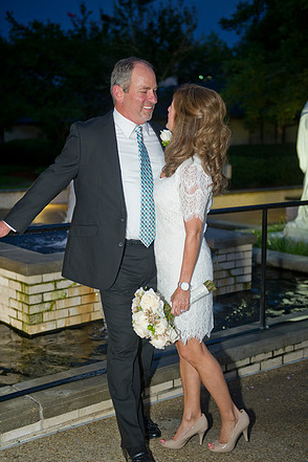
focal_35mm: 51
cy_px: 230
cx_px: 152
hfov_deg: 26.5
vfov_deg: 38.9
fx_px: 654
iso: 800
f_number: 2.8
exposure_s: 1/80
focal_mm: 50
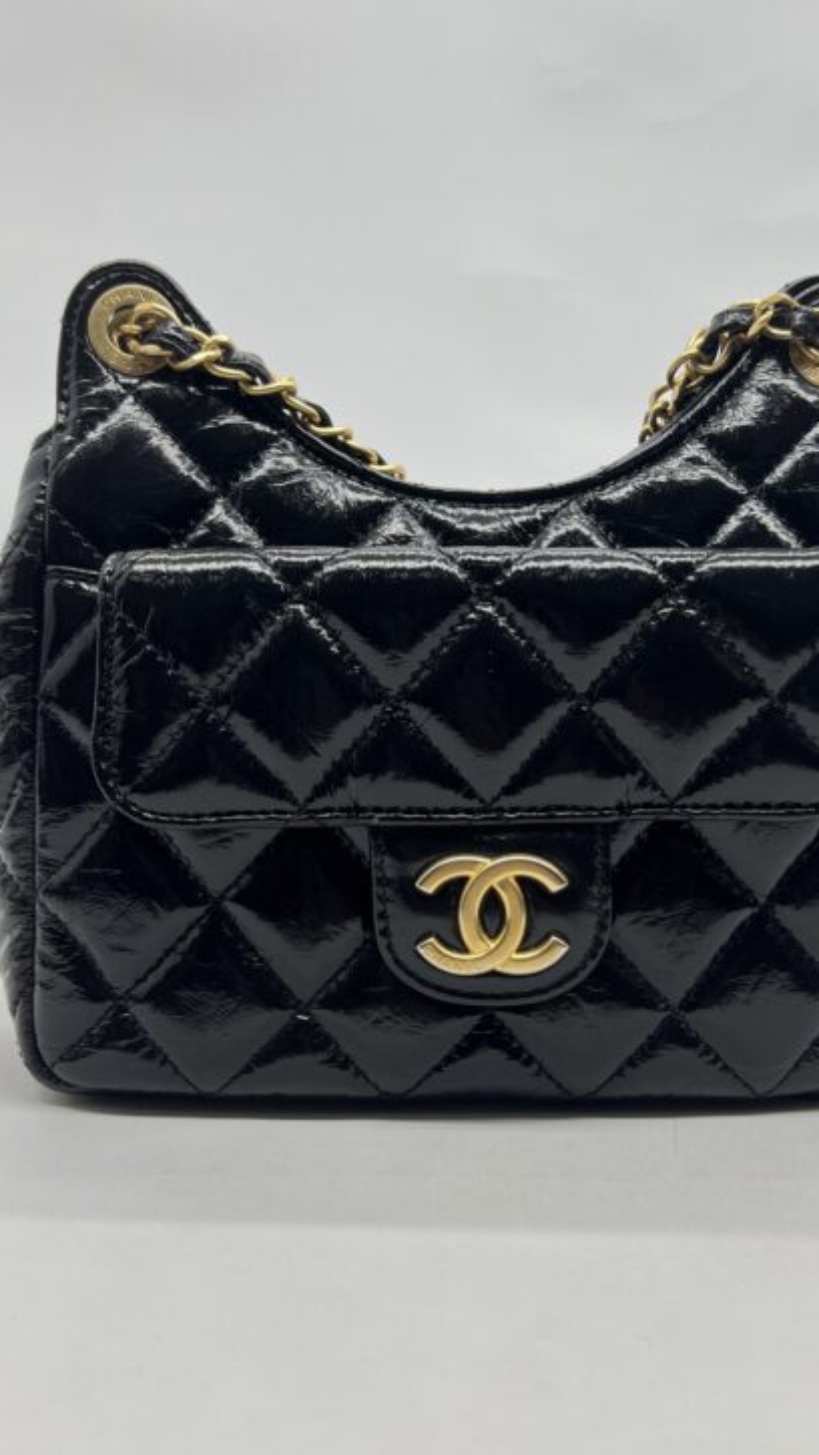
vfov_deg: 50.5
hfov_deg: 29.7
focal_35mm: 40
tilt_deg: -7.4
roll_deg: -1.1
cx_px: 472
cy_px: 737
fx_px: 1544
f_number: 1.5
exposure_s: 1/100
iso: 40
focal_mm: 5.7
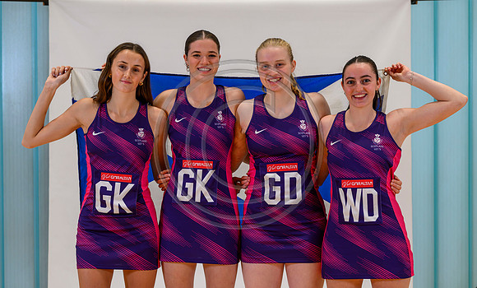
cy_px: 149
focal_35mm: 84
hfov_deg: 25.0
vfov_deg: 15.2
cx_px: 249
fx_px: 1077
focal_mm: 72
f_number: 3.5
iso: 500
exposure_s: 1/160
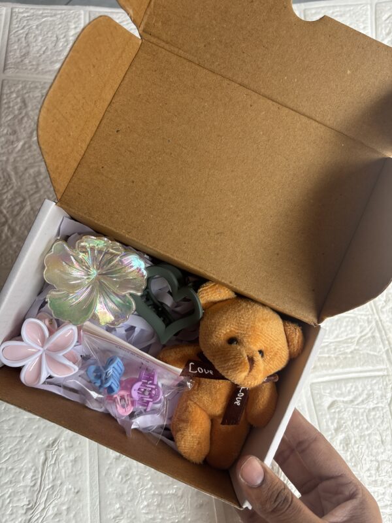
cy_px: 262
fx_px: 393
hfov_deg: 53.1
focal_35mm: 26
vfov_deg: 67.3
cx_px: 196
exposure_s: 1/481
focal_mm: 5.96
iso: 50
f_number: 1.6
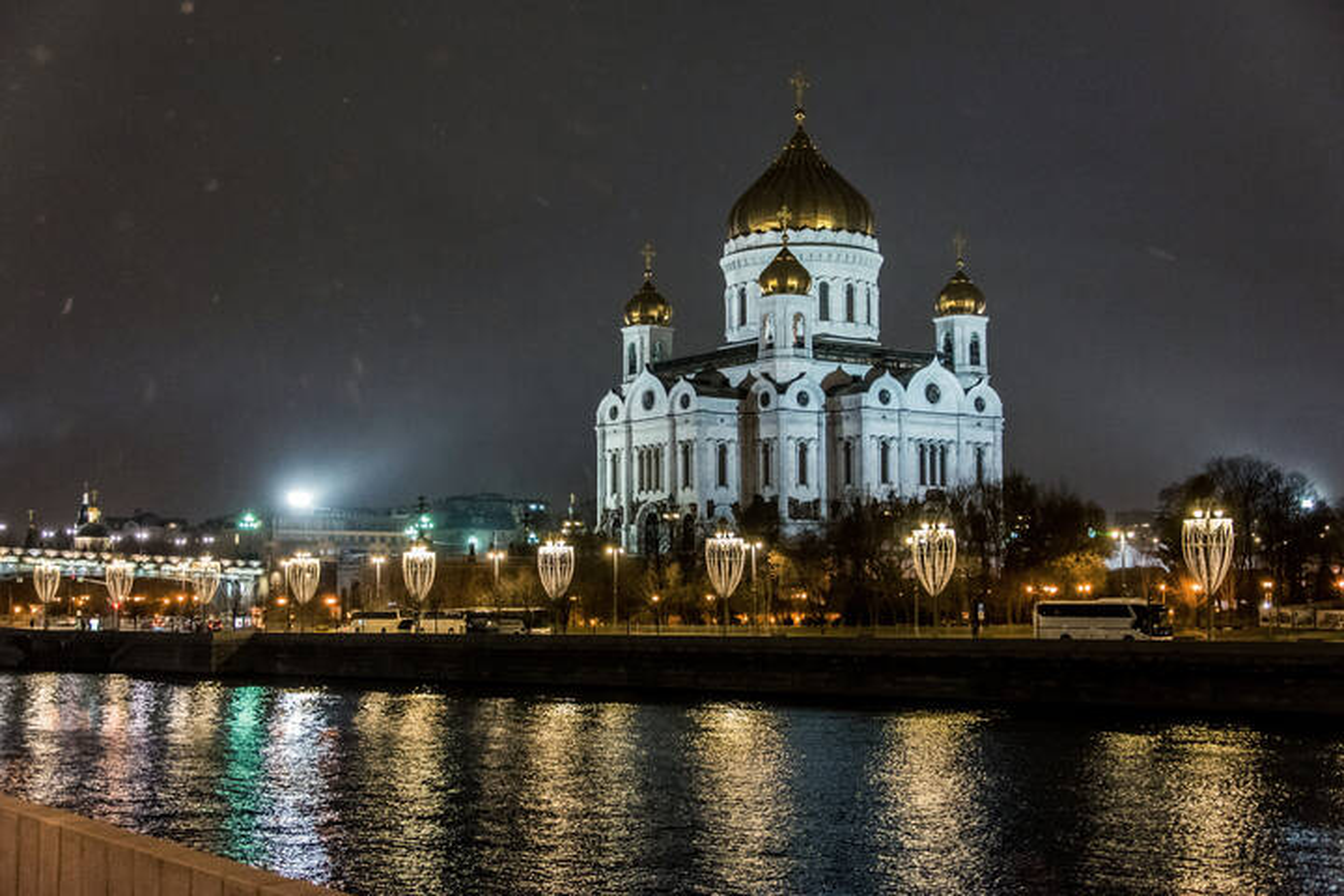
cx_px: 672
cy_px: 448
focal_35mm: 48
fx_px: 1792
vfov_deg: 28.1
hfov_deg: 41.1
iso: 6400
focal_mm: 48
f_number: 4.2
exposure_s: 1/50
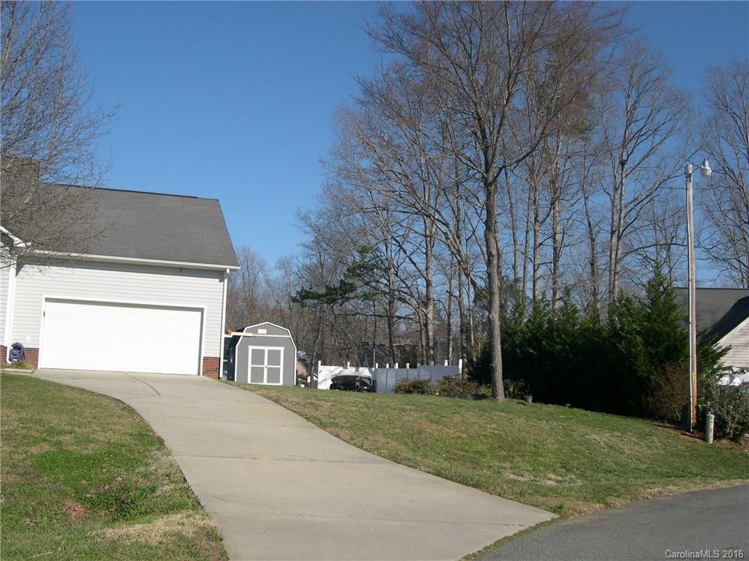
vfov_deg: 37.7
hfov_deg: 49.0
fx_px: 822
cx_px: 374
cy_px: 280
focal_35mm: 38
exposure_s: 1/222
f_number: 7.6
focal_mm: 8
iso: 100
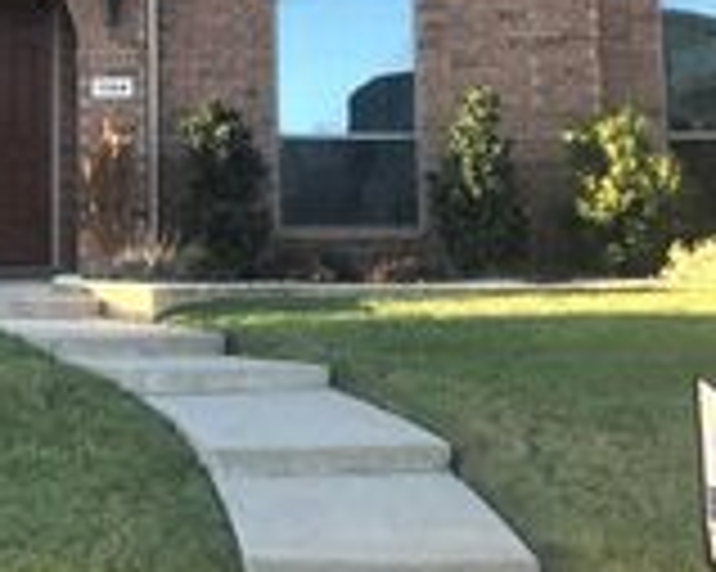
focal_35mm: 89
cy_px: -7
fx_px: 1885
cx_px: 149
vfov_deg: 16.9
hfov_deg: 21.3
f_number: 2.2
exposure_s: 1/311
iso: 32
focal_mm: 4.15
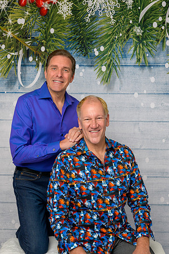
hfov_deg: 27.0
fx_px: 352
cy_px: 127
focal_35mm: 50
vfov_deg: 39.6
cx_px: 84
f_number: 10
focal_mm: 50
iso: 400
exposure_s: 1/125
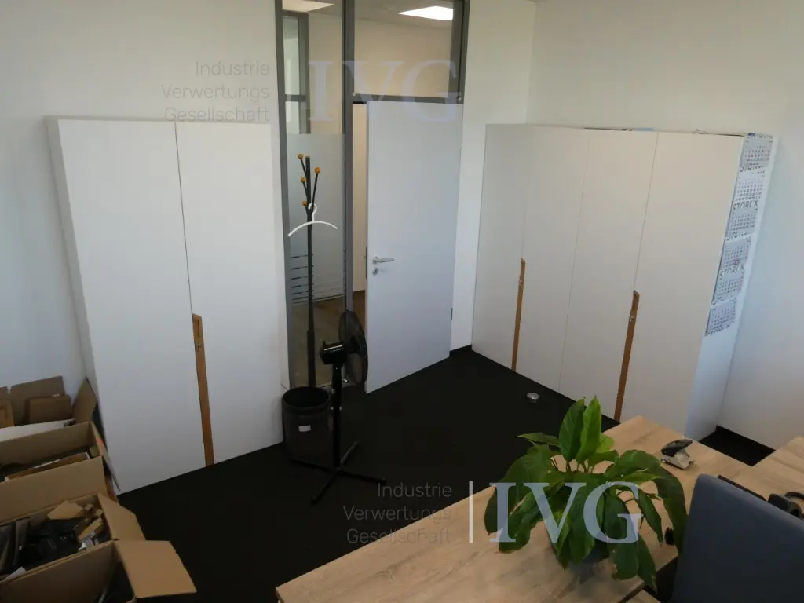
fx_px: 557
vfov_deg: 56.8
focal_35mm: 24
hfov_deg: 71.6
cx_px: 402
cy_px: 302
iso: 200
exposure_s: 1/125
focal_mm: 4.3
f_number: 3.3
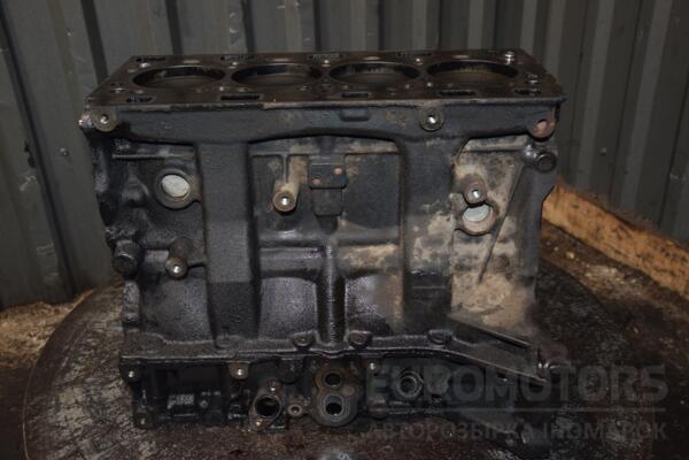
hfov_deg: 51.3
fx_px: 718
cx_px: 344
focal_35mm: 38
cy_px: 230
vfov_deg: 35.5
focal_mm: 25
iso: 800
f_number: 5
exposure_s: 1/60
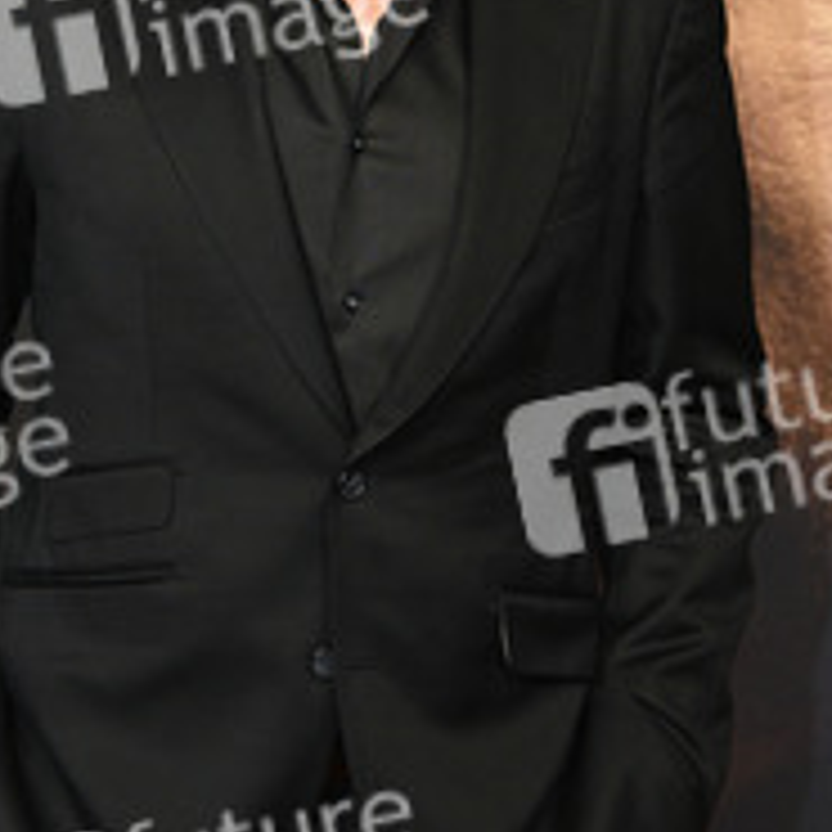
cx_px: 328
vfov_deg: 12.6
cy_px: 225
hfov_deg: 12.6
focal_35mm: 138
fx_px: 3753
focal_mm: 75
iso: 1600
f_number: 6.3
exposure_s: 1/160
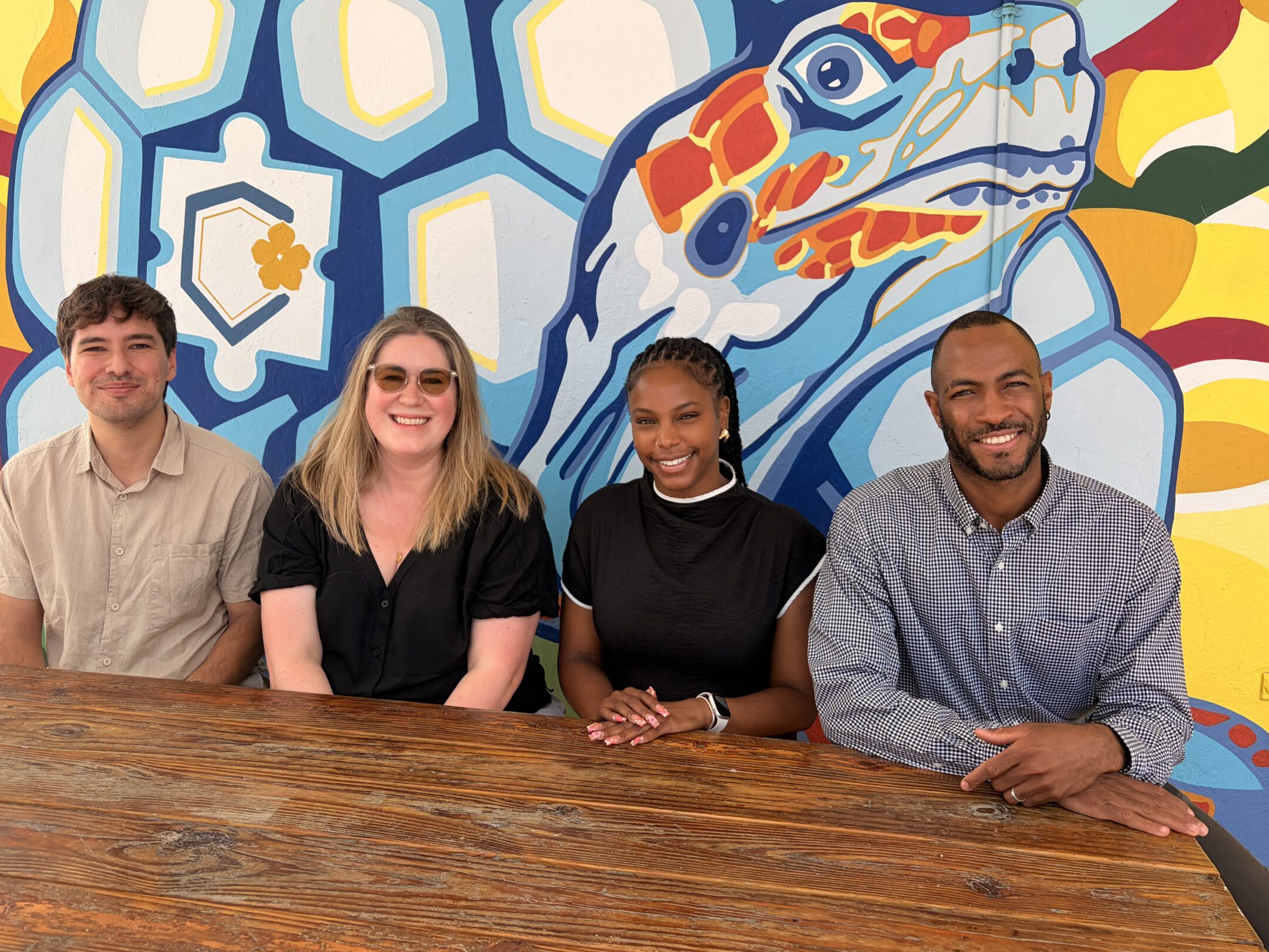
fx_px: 1136
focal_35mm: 31
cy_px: 420
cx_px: 632
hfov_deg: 58.4
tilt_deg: -7.4
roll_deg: -0.2
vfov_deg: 45.4
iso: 50
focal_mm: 5.96
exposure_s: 1/1337
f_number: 1.6
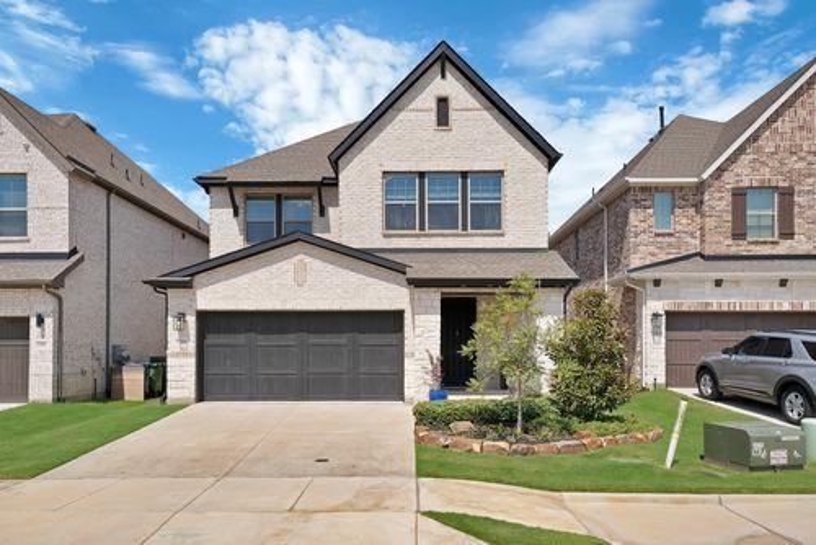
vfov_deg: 53.2
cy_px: 272
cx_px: 408
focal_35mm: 24
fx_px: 544
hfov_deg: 73.7
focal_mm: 24
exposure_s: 1/250
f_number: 11
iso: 640
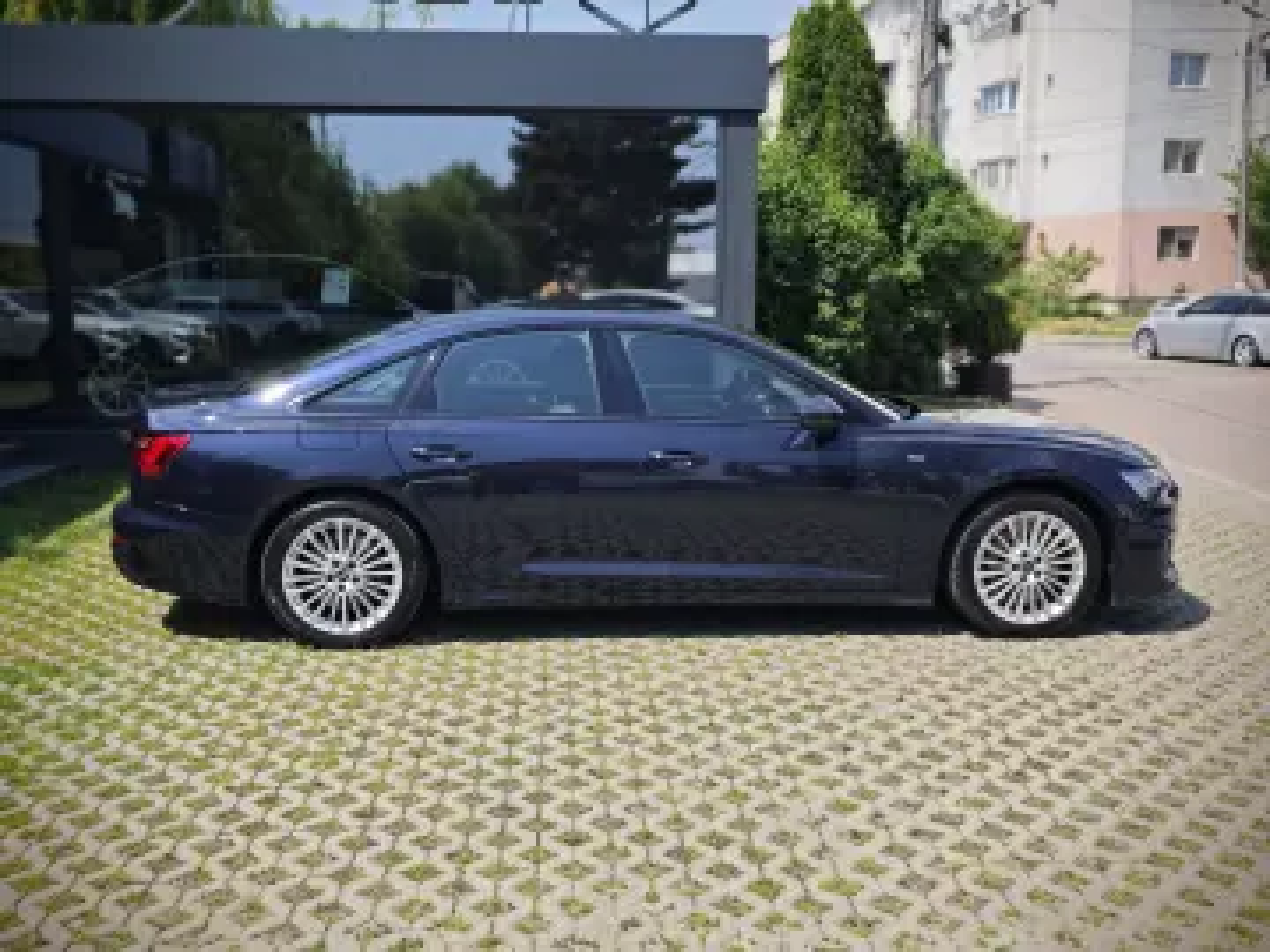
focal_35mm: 35
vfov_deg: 40.7
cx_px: 635
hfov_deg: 52.6
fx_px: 1284
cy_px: 476
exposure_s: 1/2492
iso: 50
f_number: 1.4
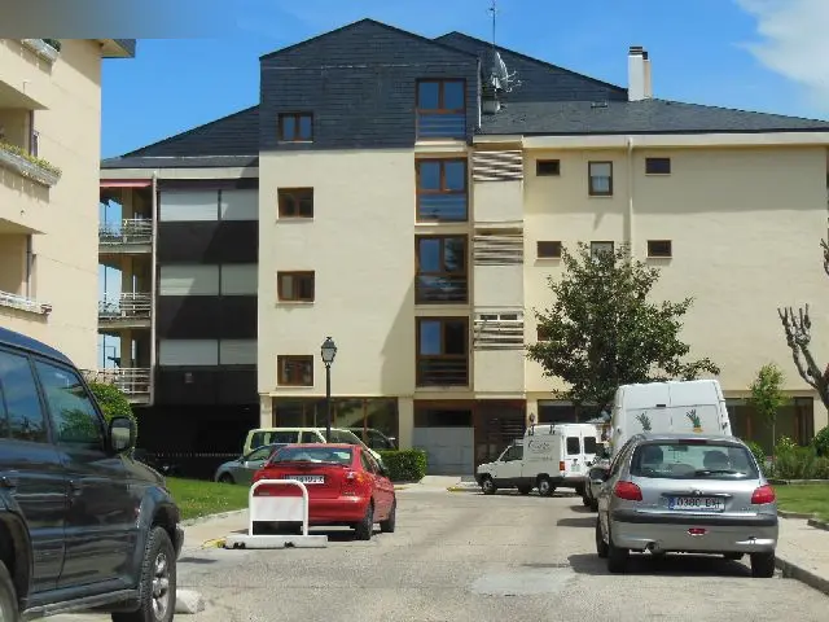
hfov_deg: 27.8
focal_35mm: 70
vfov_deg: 21.0
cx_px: 414
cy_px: 311
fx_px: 1676
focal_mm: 12.4
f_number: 5.2
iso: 125
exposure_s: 1/640
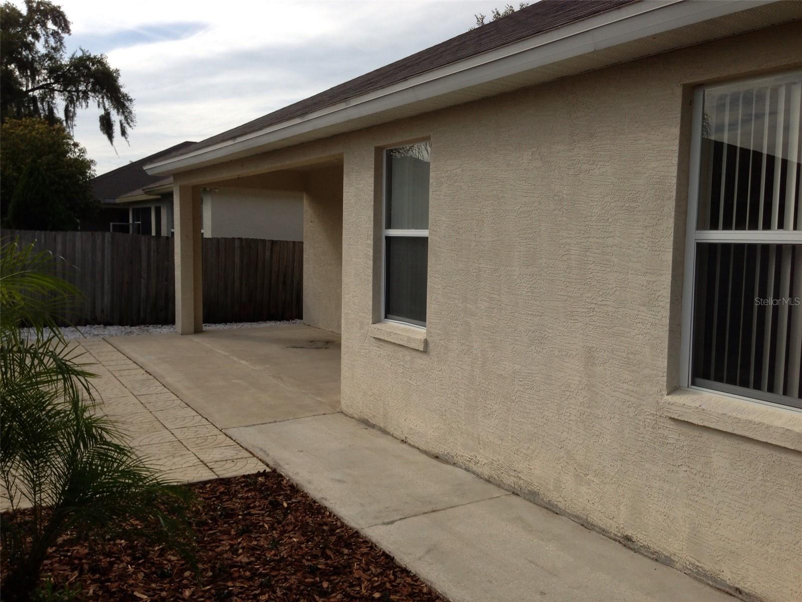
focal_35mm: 33
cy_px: 301
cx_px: 401
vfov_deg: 42.9
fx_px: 765
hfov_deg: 55.4
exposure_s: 1/1748
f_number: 2.4
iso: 50
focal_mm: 4.13
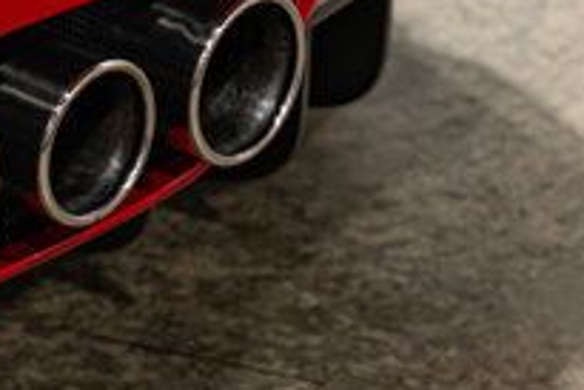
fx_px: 2922
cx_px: 57
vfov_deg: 7.4
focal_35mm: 180
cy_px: -377
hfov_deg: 11.3
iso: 1600
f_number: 4
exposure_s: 1/80
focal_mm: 36
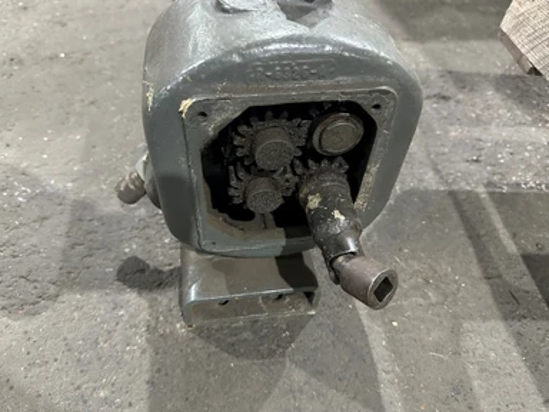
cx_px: 266
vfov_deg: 54.9
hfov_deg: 69.4
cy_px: 209
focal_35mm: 25
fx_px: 396
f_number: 1.78
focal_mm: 6.86
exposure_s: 1/40
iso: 640
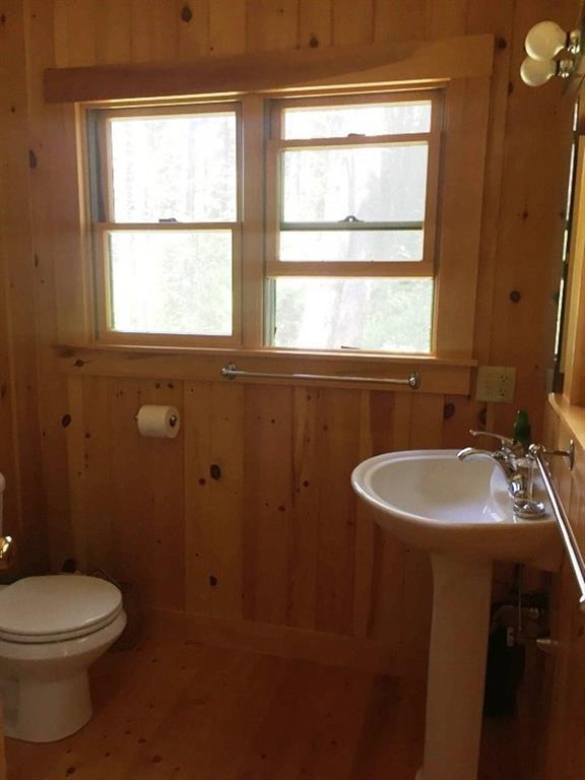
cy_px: 390
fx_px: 653
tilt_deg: -8.9
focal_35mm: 29
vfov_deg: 61.7
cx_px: 292
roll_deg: -1.1
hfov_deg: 48.2
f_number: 2.2
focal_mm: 4.15
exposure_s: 1/30
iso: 64
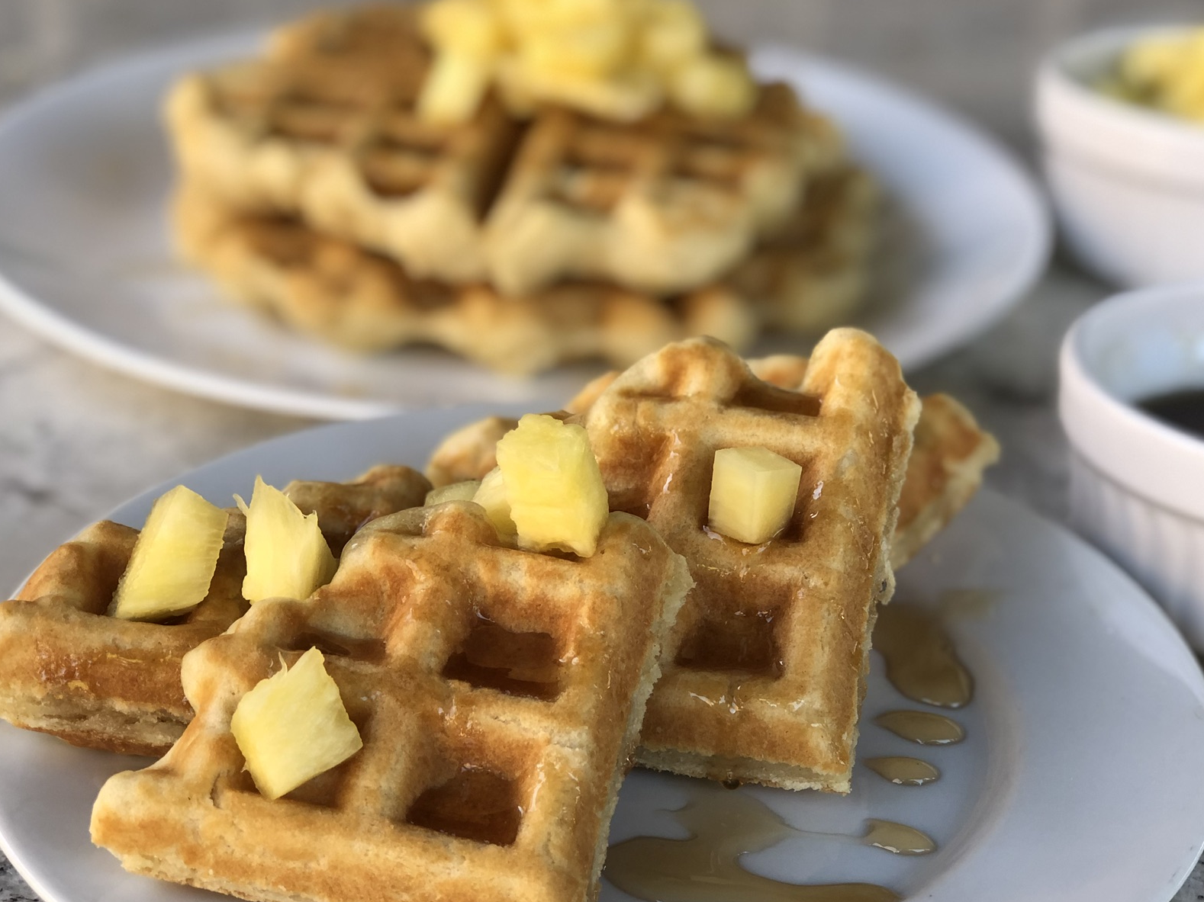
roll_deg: -2.4
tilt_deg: -26.2
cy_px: 555
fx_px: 2573
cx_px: 666
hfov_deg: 26.3
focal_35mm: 74
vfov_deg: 19.9
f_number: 2.8
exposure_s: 1/40
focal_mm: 6.6
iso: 20
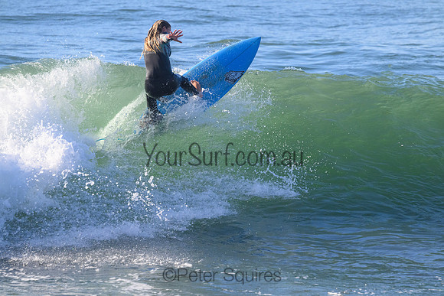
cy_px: 148
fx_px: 6785
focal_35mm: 550
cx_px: 222
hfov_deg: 3.7
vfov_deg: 2.5
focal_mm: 550
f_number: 11
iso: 2800
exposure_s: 1/2000
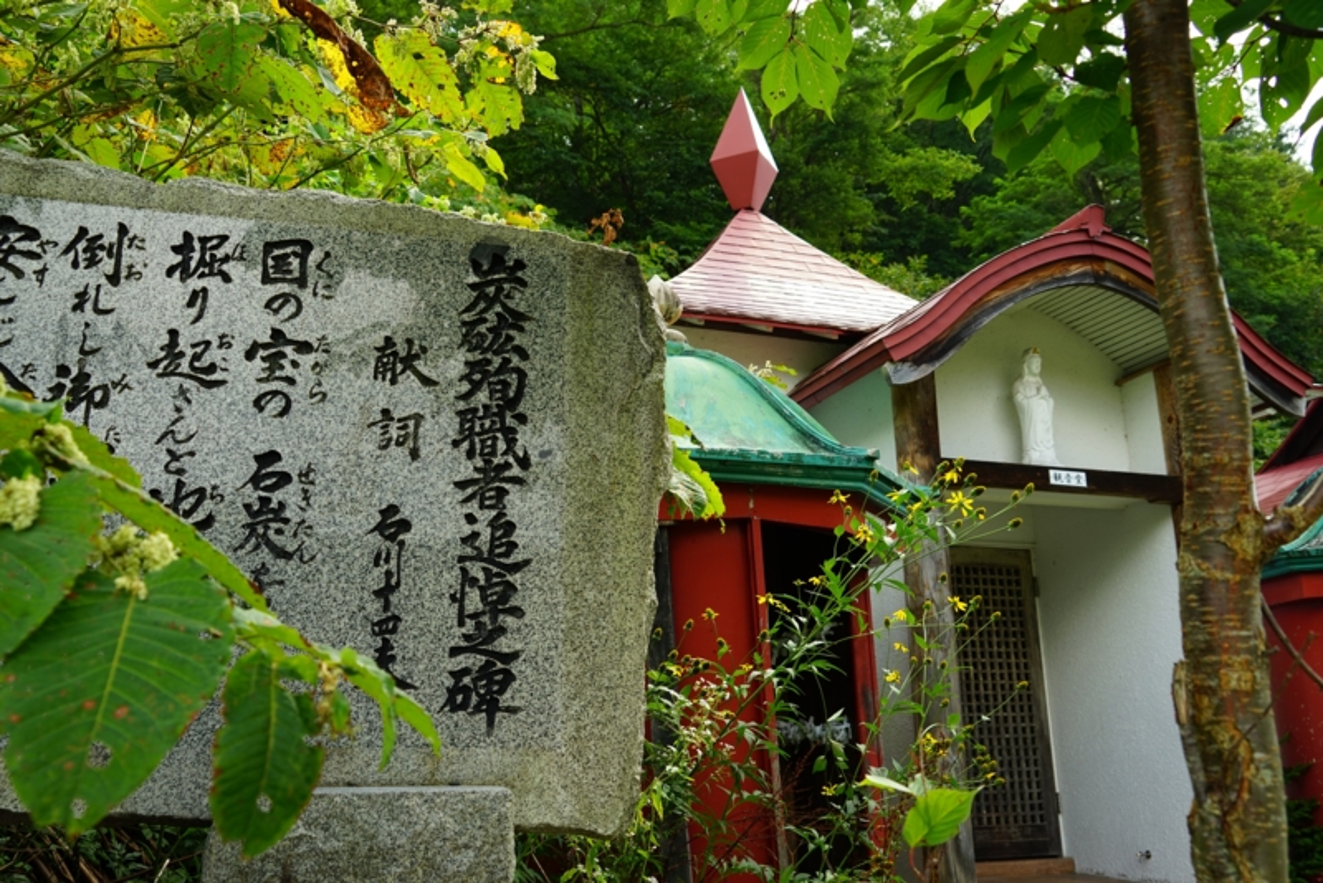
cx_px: 662
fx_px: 1176
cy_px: 442
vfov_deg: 41.1
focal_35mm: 32
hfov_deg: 58.7
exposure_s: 1/90
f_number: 6.7
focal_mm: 32
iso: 100
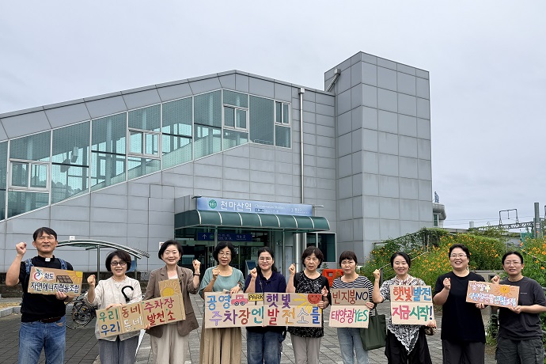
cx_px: 284
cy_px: 229
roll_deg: +0.6
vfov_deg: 42.0
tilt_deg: +4.3
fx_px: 470
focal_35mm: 31
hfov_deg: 60.3
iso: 80
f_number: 1.78
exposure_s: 1/1060
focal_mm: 6.76
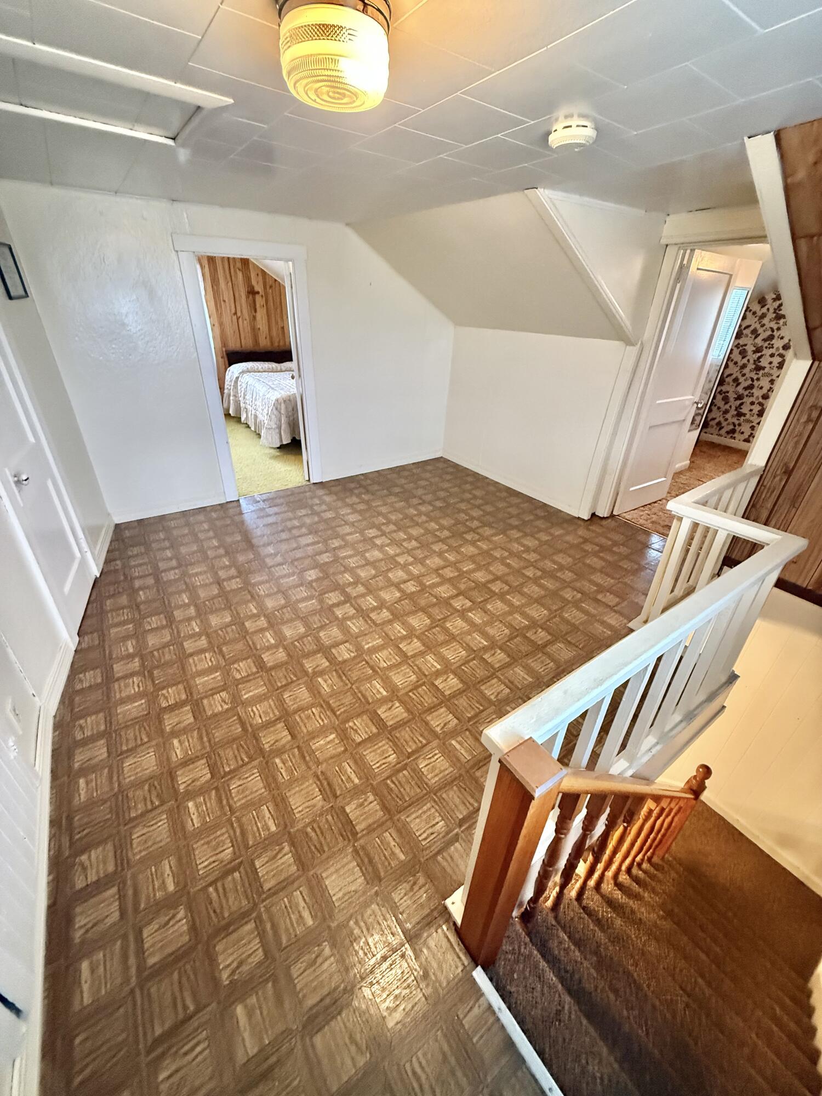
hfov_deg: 85.7
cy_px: 548
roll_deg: -2.6
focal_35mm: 14
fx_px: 443
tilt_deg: -28.0
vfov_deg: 102.1
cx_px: 411
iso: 1000
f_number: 2.2
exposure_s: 1/40
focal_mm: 2.22
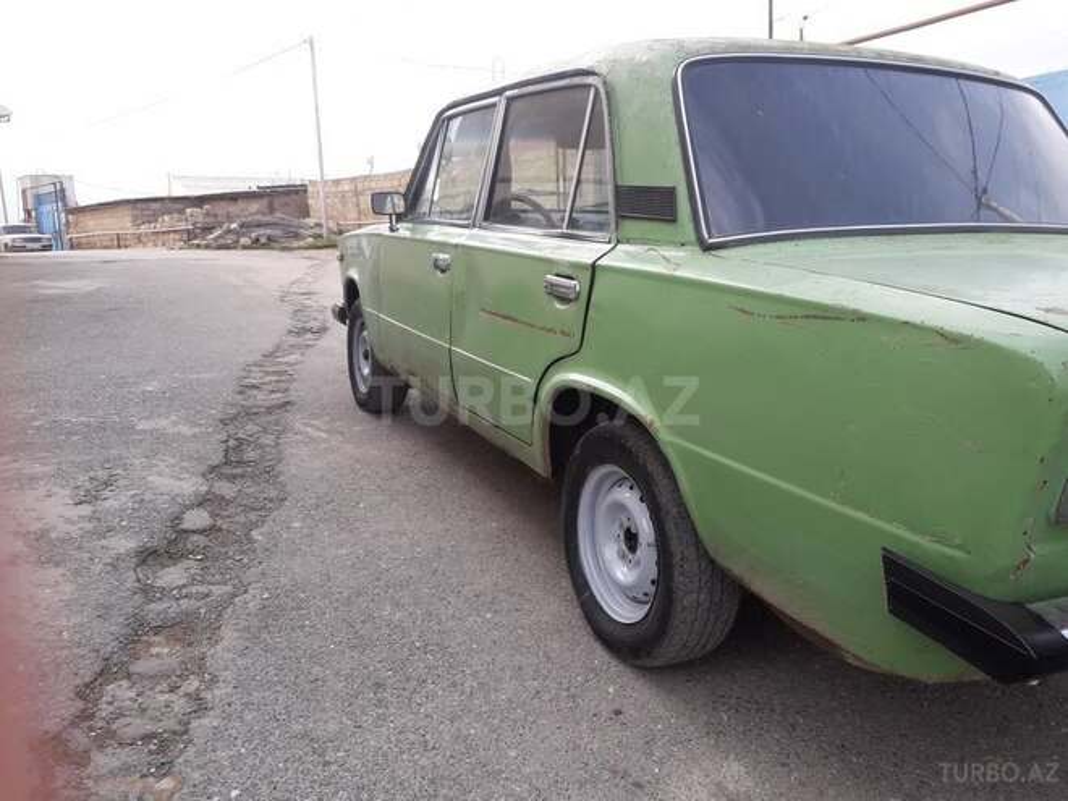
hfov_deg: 63.4
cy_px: 400
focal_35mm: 28
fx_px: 864
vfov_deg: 49.7
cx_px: 534
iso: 40
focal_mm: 3.7
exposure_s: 1/414
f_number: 1.9
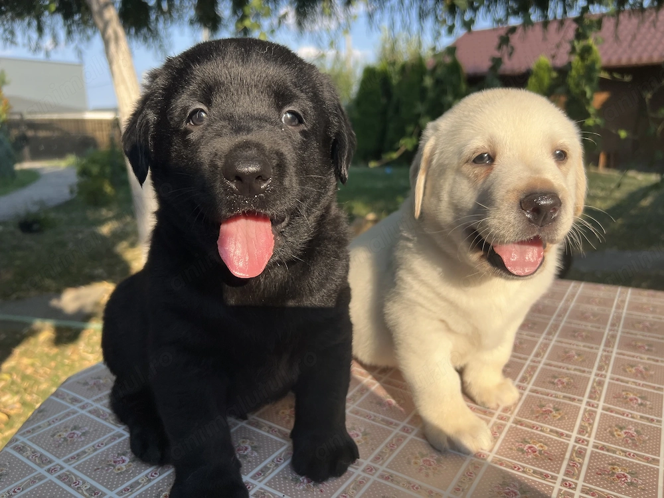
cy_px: 249
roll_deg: +0.9
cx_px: 332
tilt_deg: -14.6
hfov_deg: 67.3
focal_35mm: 26
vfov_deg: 53.1
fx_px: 499
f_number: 1.5
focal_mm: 5.7
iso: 50
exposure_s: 1/1511
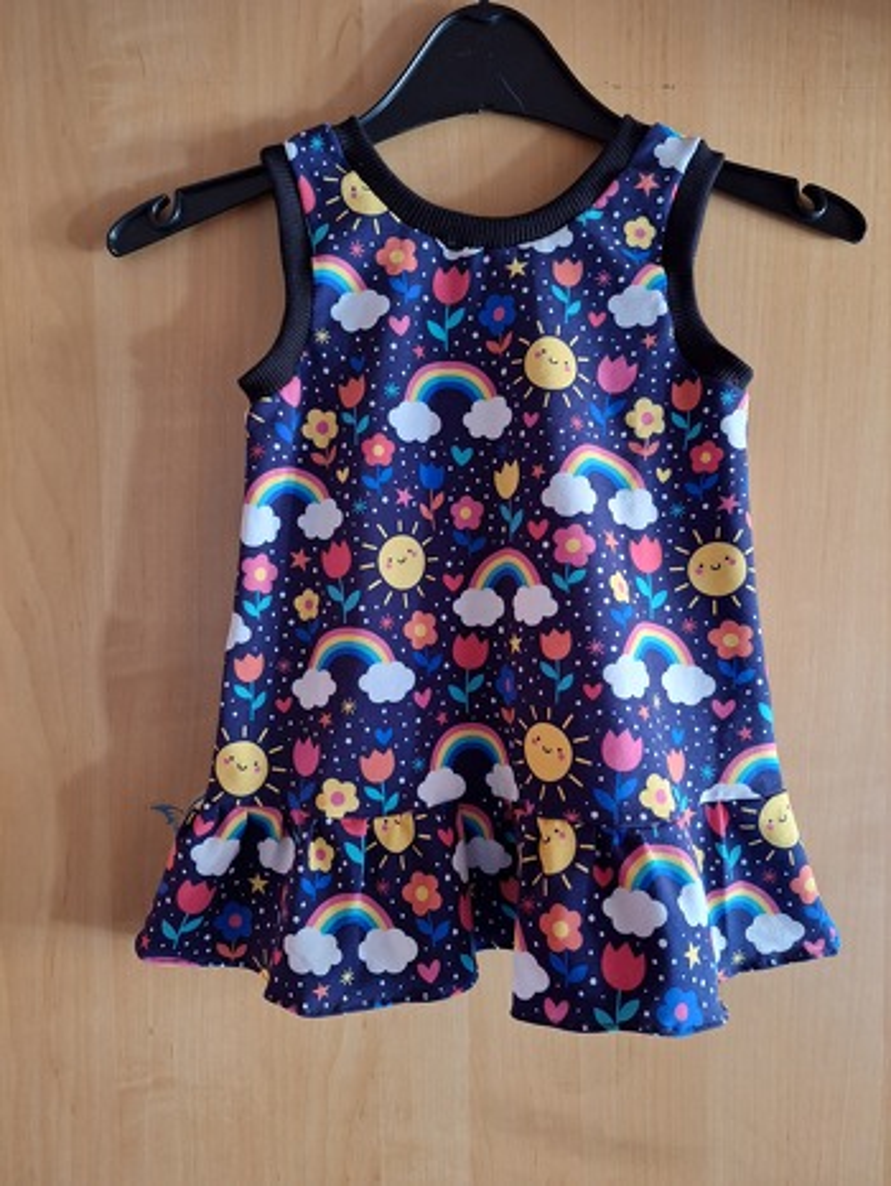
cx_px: 446
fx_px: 789
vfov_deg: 73.9
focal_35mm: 23
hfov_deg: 58.9
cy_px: 593
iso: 320
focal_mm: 5.54
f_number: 1.8
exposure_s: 1/25
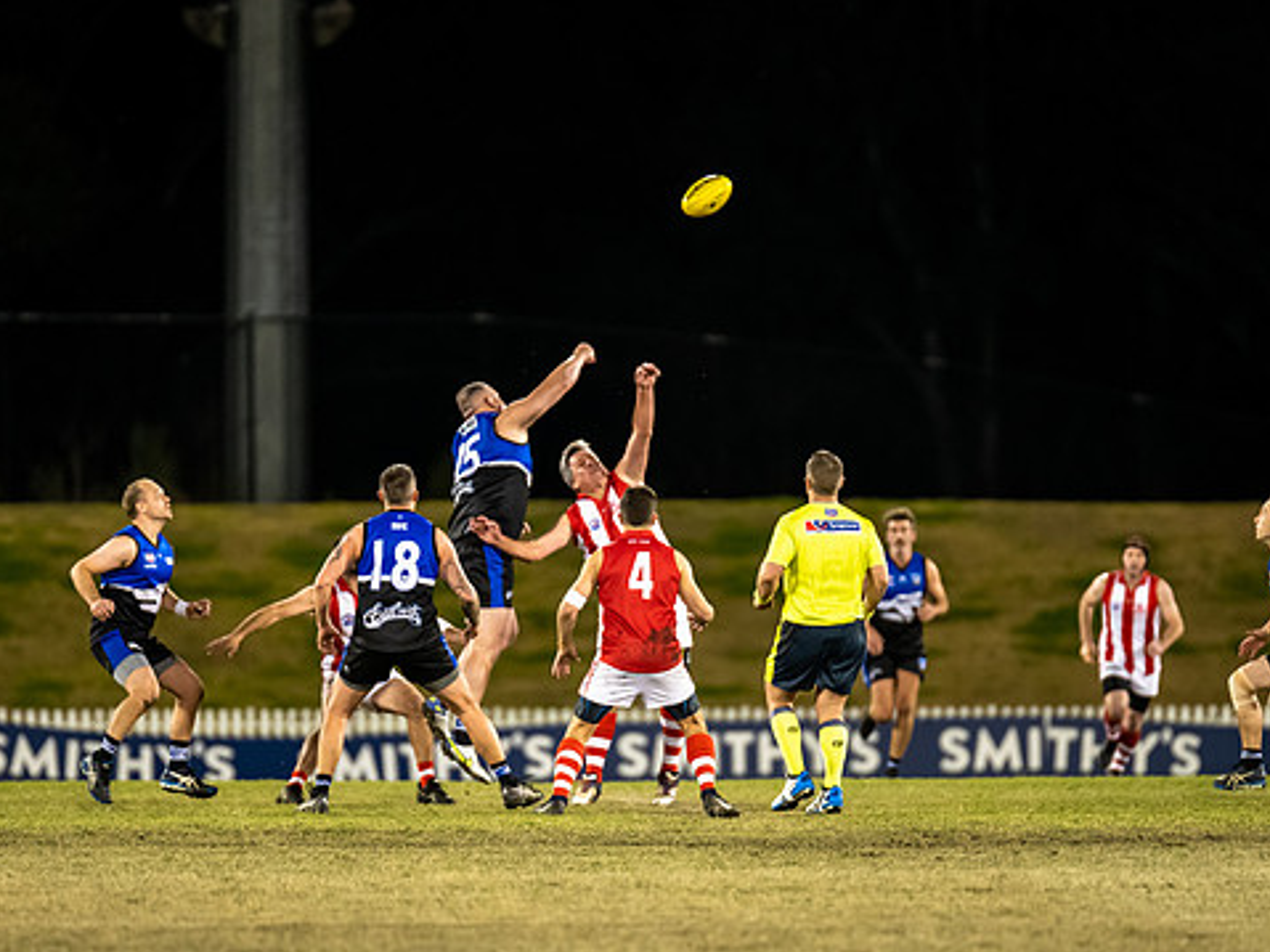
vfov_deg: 3.6
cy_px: 607
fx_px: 15332
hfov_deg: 4.7
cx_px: 600
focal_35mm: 418
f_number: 2.8
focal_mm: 300
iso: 2800
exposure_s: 1/1250
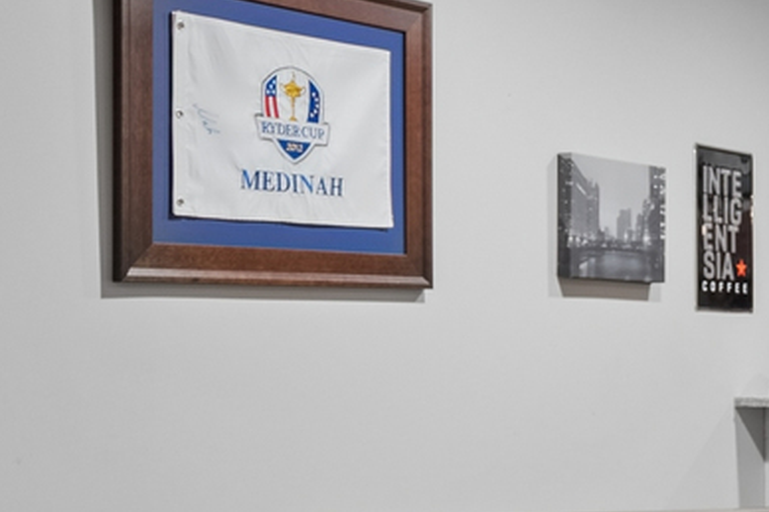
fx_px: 1601
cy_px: 423
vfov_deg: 18.0
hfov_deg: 24.4
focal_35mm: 75
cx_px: 925
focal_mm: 12
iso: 250
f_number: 8
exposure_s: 1/2.5
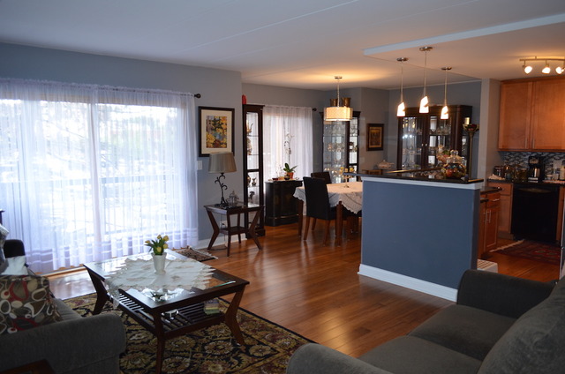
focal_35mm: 27
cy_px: 187
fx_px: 423
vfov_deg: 47.7
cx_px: 282
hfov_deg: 67.5
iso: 450
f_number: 3.5
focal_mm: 18
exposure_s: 1/60
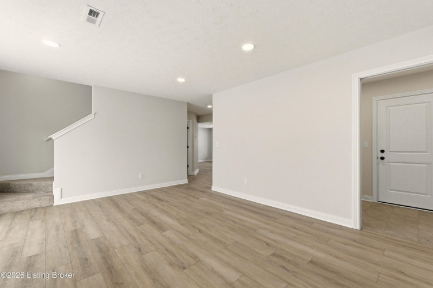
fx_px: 180
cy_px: 144
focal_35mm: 15
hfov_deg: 100.4
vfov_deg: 77.3
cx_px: 216
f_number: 9
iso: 400
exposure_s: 1/800
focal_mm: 10
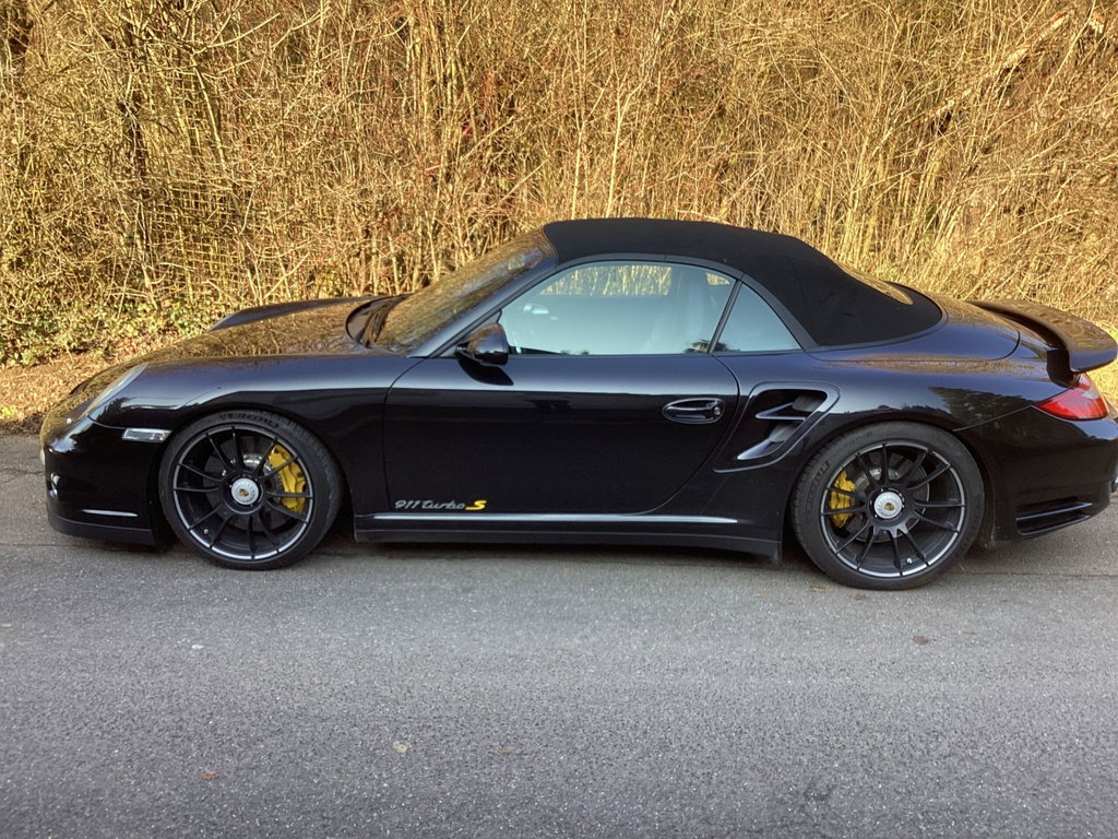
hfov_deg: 58.4
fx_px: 1001
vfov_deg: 45.4
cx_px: 559
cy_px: 420
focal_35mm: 31
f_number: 2.4
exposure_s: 1/120
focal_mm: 3.3
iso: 32
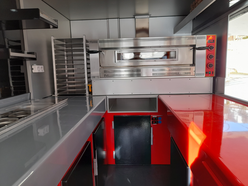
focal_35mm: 25
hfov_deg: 69.4
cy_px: 93
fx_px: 179
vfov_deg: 54.9
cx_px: 124
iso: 32
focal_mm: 4.6
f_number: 2
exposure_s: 1/50
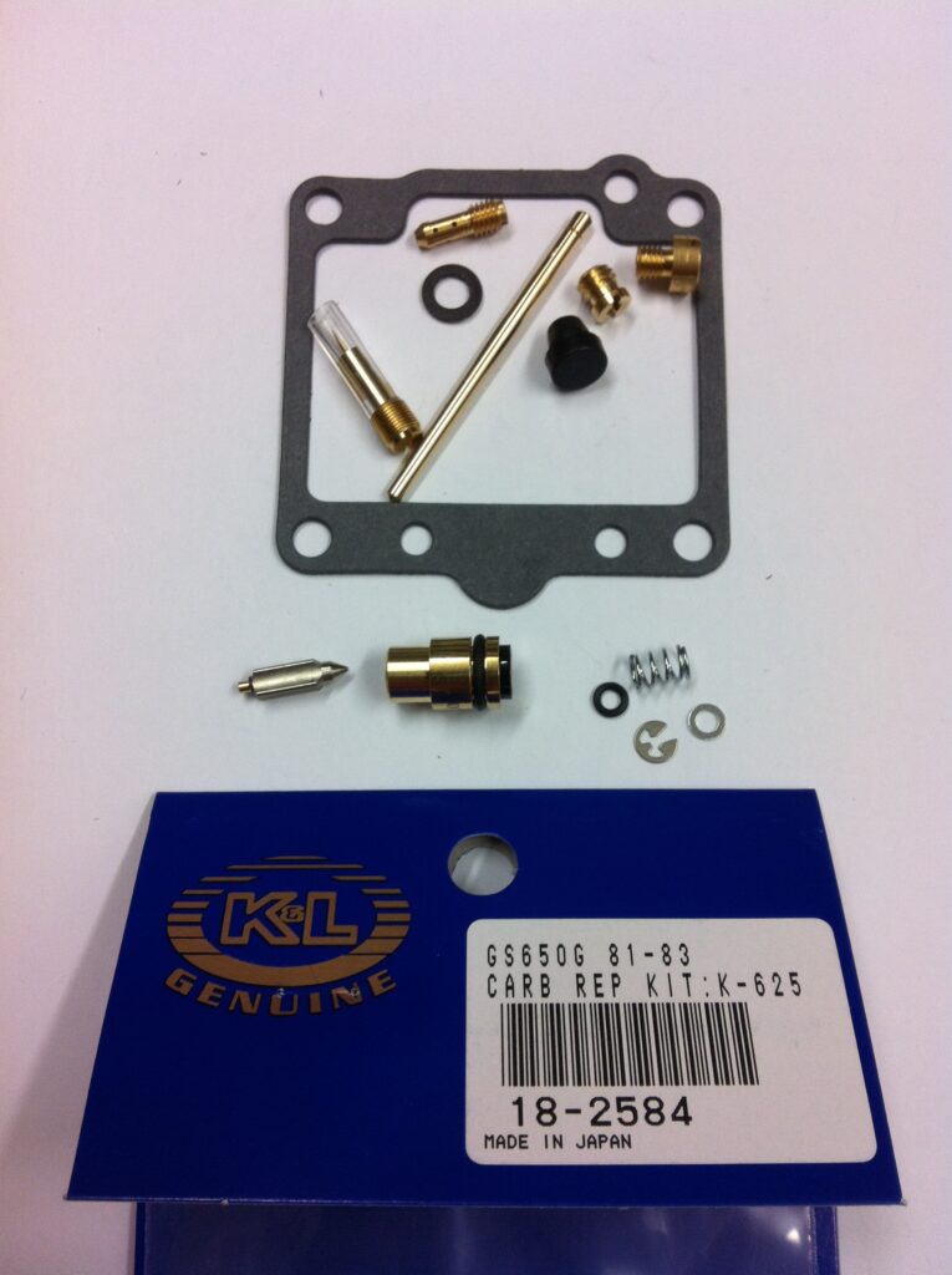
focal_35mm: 35
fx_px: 1287
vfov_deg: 52.7
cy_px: 638
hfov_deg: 40.6
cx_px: 476
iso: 80
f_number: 2.8
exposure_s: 1/40
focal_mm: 3.85
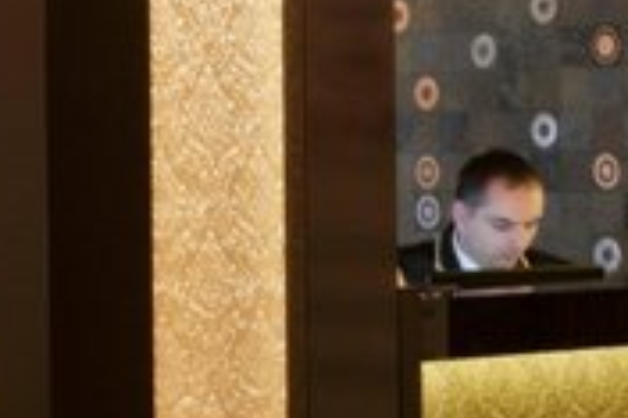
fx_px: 2858
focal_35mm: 164
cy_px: 248
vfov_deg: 8.4
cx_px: 121
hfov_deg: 12.5
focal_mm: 24
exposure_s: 1/2
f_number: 5
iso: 200
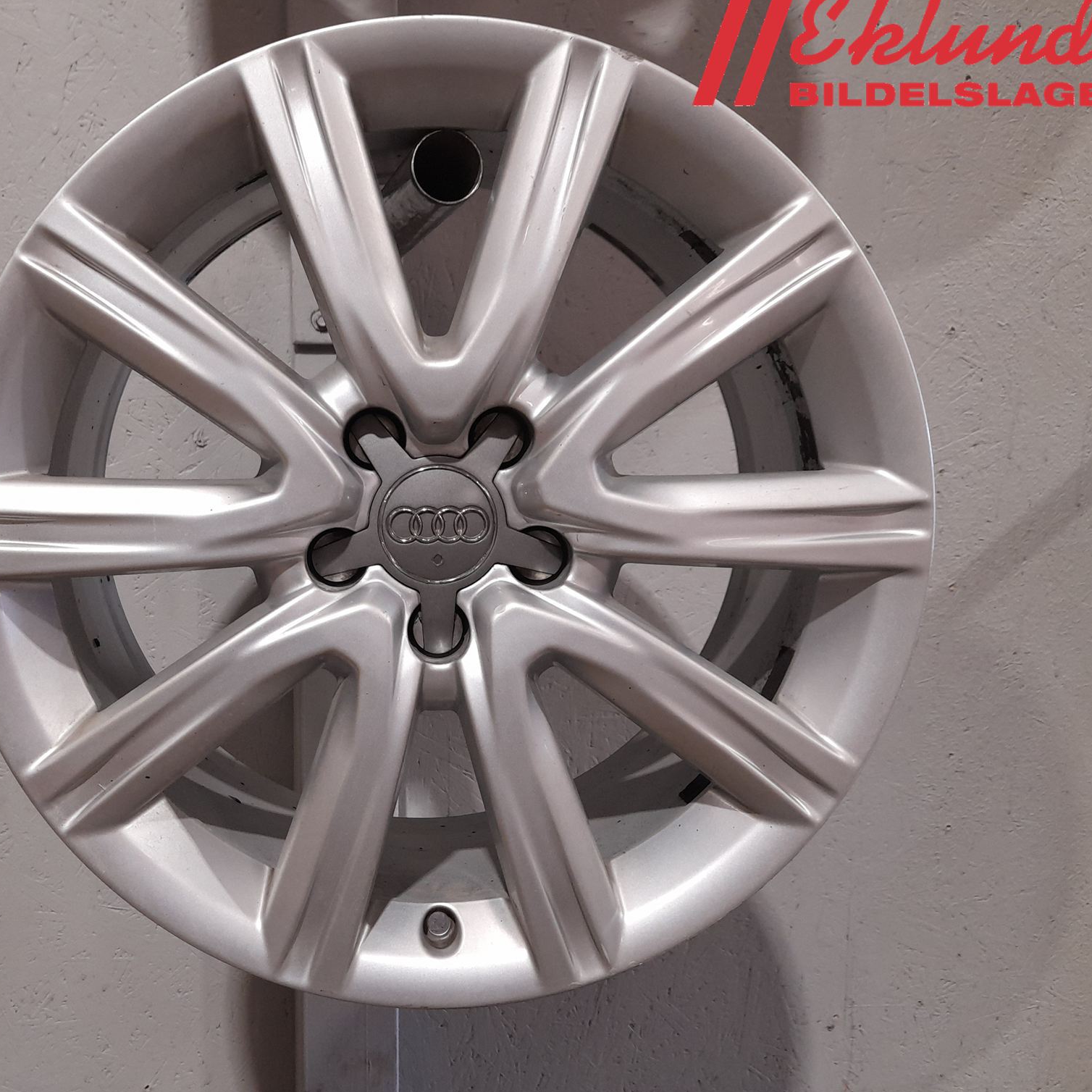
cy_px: 539
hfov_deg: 53.3
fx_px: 1071
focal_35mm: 30
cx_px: 395
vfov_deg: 54.0
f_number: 2
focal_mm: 4.6
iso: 200
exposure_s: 1/50
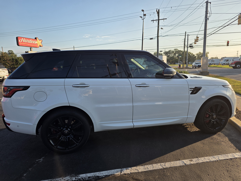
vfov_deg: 58.9
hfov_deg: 73.9
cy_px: 90
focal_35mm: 23
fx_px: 160
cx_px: 120
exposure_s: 1/3185
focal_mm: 6.25
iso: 80
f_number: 1.7
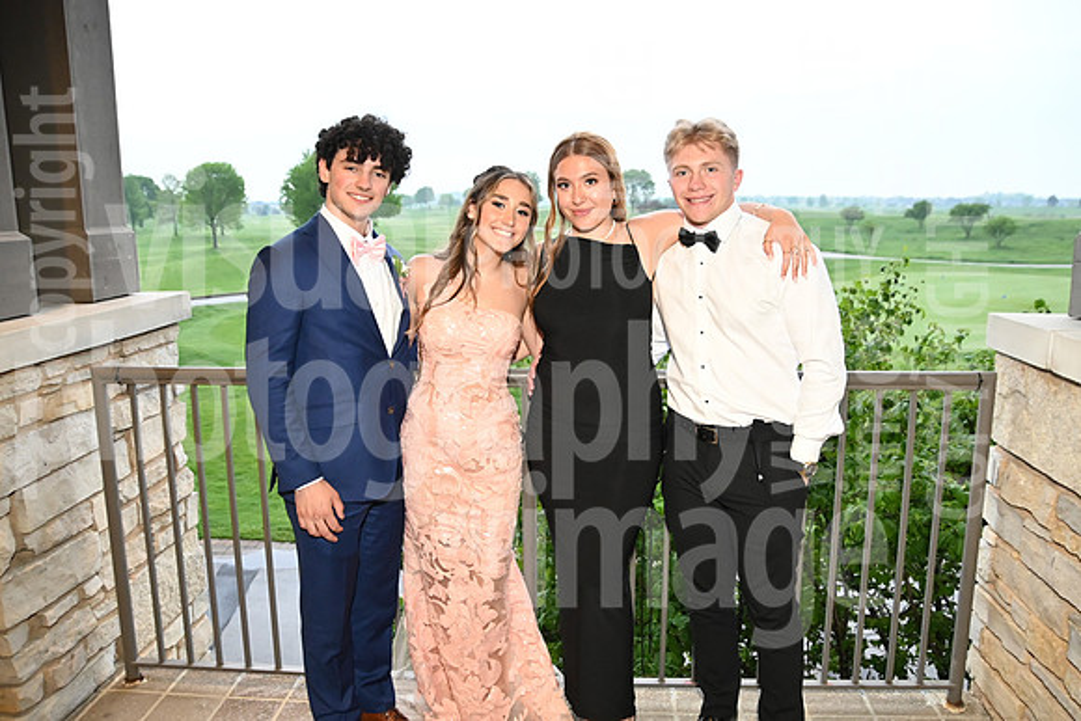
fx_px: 811
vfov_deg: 48.0
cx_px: 540
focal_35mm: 27
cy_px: 360
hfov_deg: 67.4
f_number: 3.5
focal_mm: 18
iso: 3200
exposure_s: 1/200
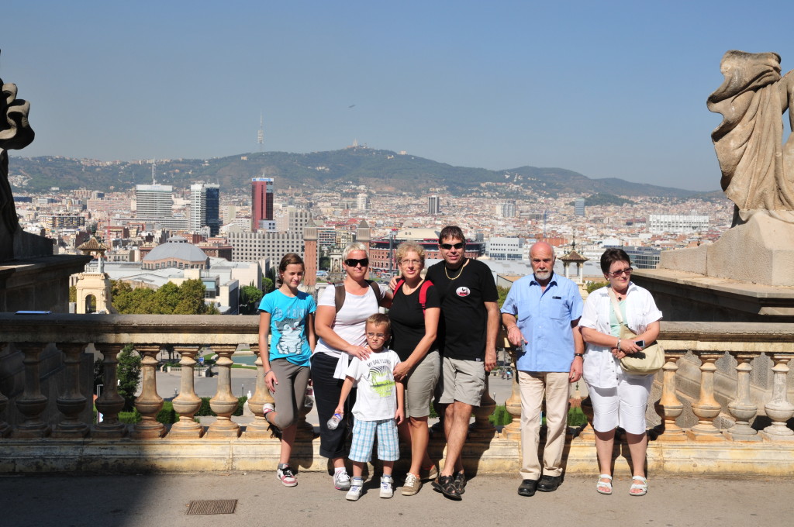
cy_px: 264
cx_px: 397
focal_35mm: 46
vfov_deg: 28.9
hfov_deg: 42.4
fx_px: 1024
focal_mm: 31
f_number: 9.5
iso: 200
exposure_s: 1/350
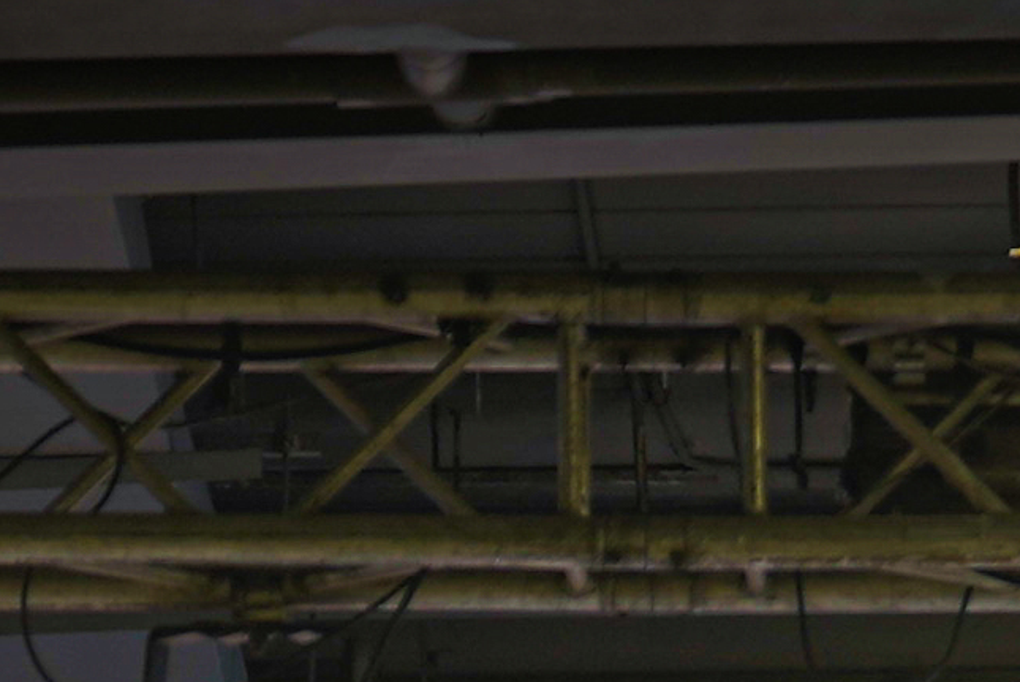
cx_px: 1047
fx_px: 13042
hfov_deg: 4.5
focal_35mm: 460
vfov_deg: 2.9
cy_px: 2095
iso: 200
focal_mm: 70
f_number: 2.8
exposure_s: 1/125
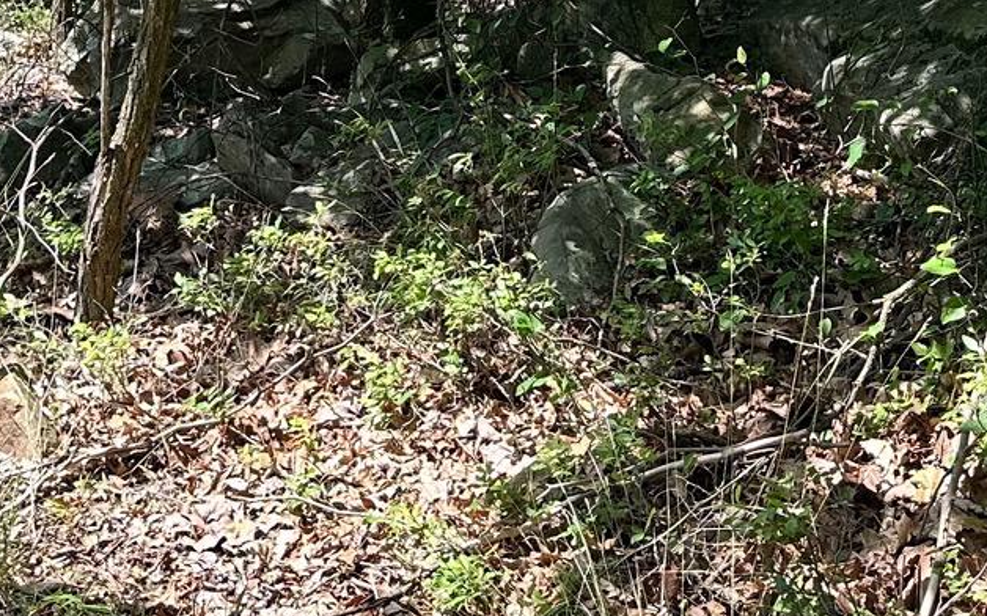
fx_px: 2232
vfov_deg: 14.2
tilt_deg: +1.0
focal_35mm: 83
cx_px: 333
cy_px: -432
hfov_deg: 24.8
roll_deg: -4.5
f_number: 1.78
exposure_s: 1/642
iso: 80
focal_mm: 6.86
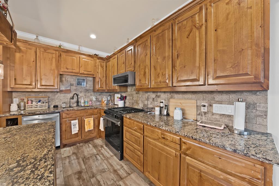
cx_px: 140
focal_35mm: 12
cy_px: 93
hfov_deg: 112.6
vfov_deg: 90.1
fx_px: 93
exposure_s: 1.3
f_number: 9
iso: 640
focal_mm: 12
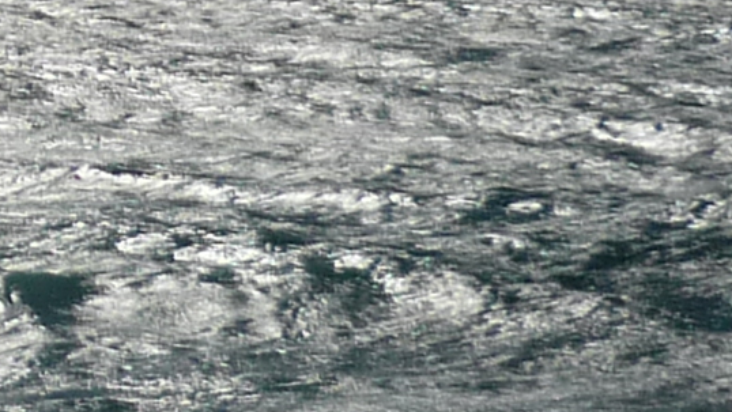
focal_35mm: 218
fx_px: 4233
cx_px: -652
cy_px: -262
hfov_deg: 9.4
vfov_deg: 5.5
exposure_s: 1/1300
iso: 100
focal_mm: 5.5
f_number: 8
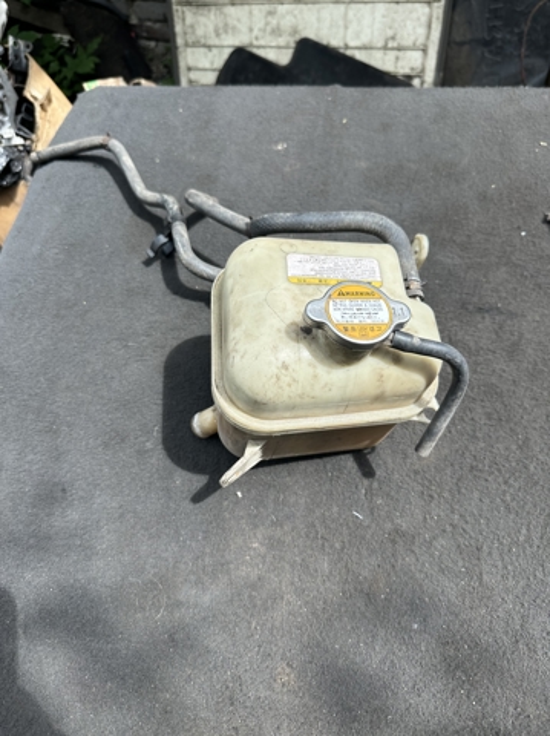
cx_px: 275
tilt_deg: -59.2
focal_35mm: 24
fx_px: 509
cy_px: 368
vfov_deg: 71.7
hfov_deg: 56.7
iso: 80
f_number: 1.78
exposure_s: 1/952
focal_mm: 6.86
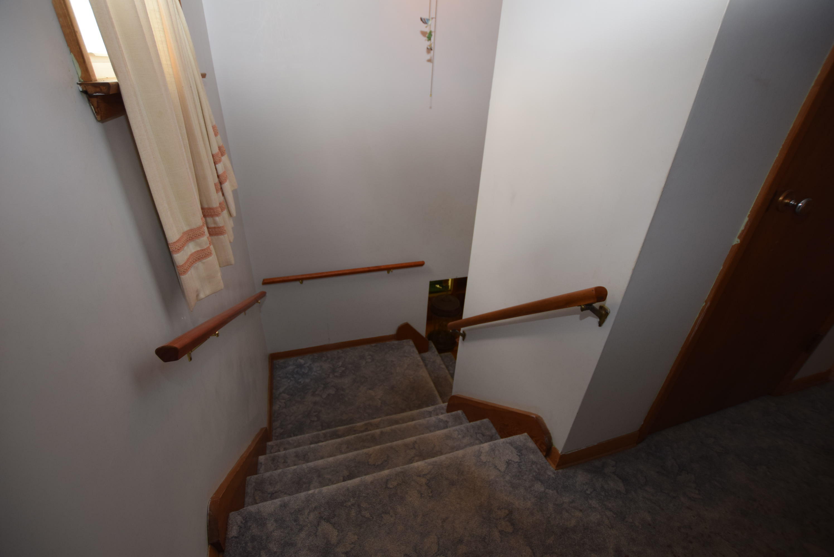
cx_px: 417
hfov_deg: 100.3
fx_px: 348
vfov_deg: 77.4
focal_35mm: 15
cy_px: 278
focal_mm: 10
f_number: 3.5
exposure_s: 1/60
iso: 450
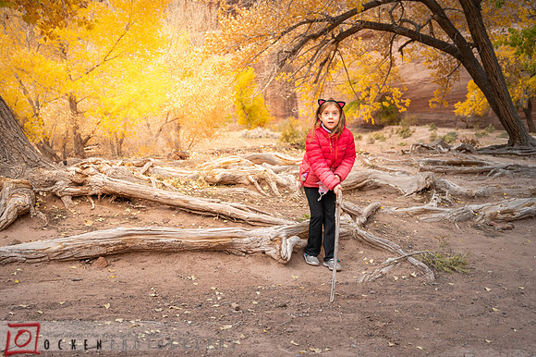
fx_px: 625
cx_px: 268
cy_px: 178
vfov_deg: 31.9
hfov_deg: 46.4
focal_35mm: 42
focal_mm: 42
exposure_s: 1/800
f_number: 4
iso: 400
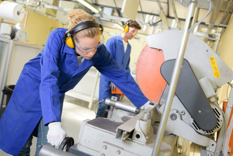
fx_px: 227
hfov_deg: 54.4
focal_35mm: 35
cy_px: 78
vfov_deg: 37.9
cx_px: 116
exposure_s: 1/160
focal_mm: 35
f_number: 4
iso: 250
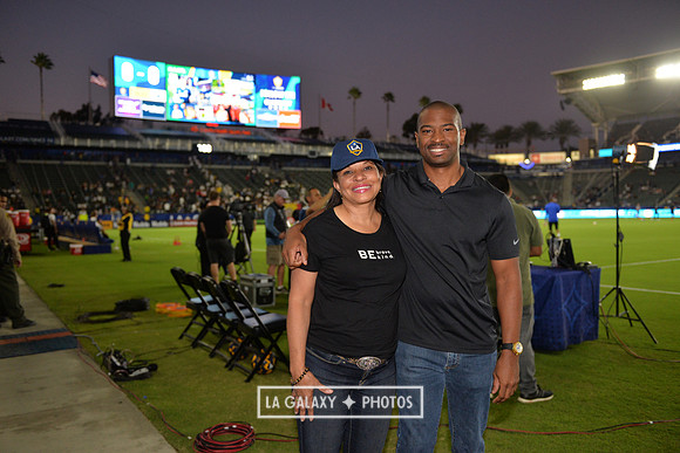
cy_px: 226
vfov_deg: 41.1
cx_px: 340
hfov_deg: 58.7
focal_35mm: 32
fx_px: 605
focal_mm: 32
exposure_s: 1/1250
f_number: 2.8
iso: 1800
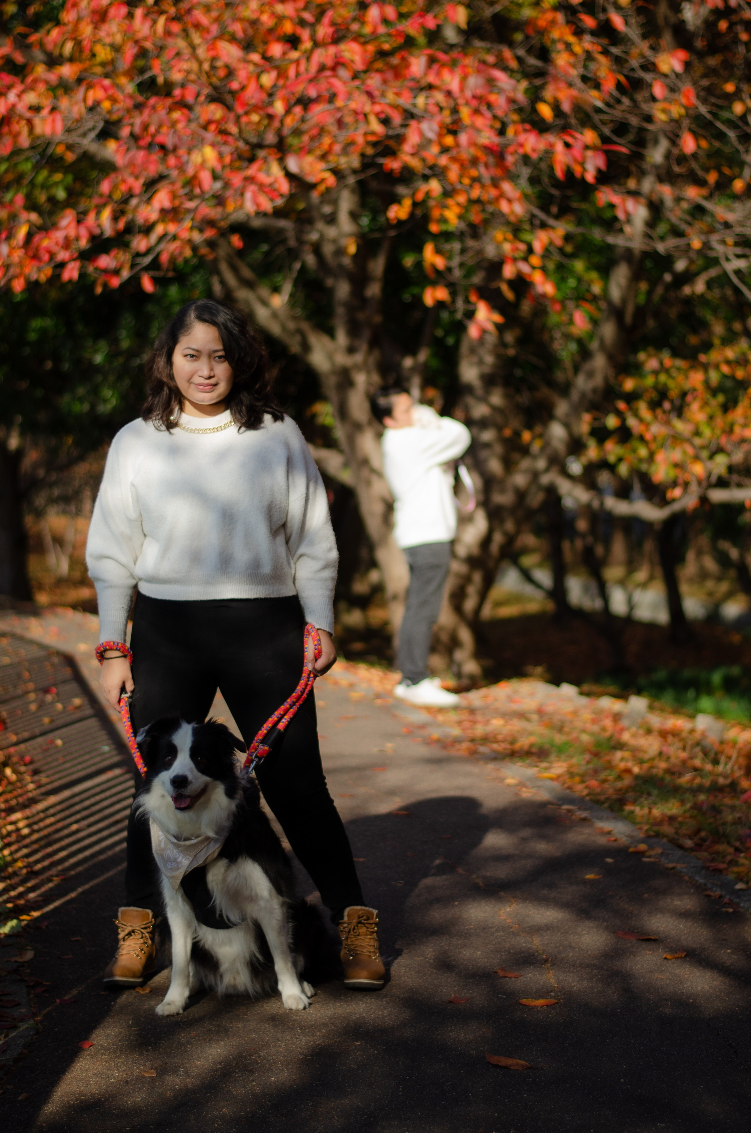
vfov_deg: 27.0
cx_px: 376
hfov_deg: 18.1
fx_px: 2357
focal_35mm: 75
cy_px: 566
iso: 100
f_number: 1.8
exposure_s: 1/2500
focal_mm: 50
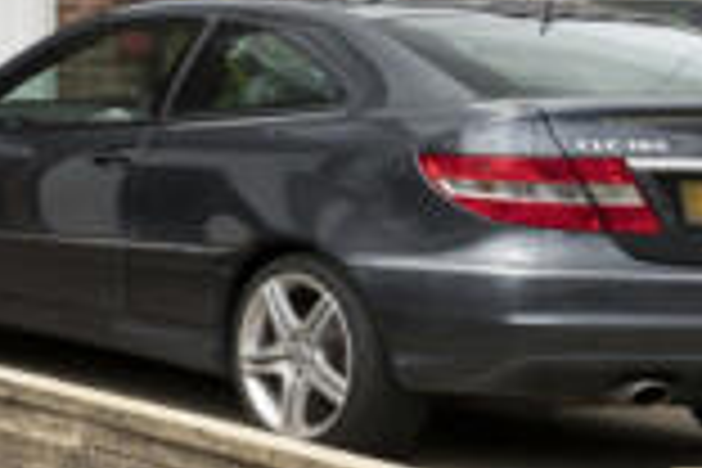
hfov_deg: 10.4
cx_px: -1598
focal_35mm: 92
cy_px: -448
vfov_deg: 13.0
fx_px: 1794
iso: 200
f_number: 8
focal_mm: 14
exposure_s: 1/320
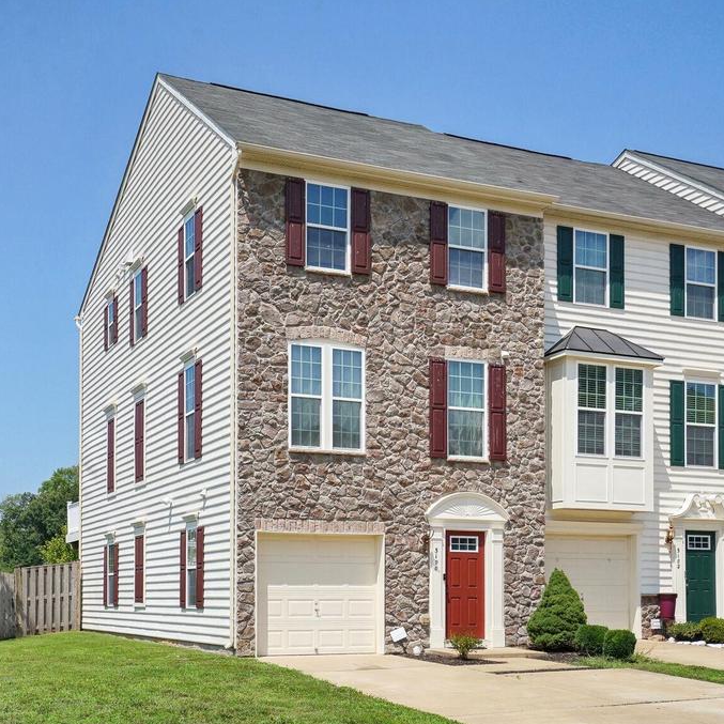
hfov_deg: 37.5
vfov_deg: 37.6
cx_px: 323
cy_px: 361
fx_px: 1065
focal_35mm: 45
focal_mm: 35
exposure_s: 1/2000
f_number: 9
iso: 640
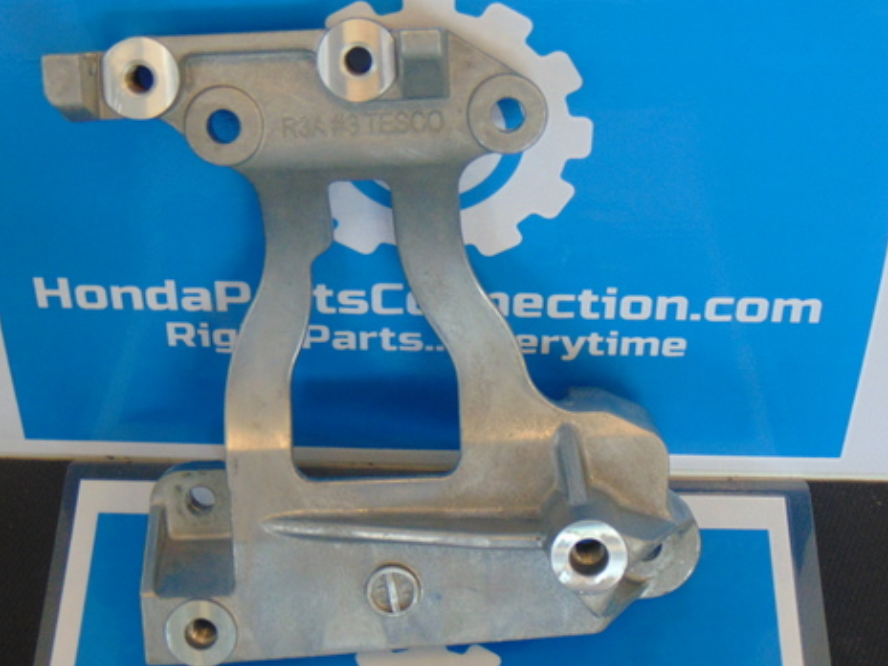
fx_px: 1770
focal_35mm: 69
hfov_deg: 28.2
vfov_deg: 21.3
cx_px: 415
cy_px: 339
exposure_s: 1/80
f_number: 3.5
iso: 200
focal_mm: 9
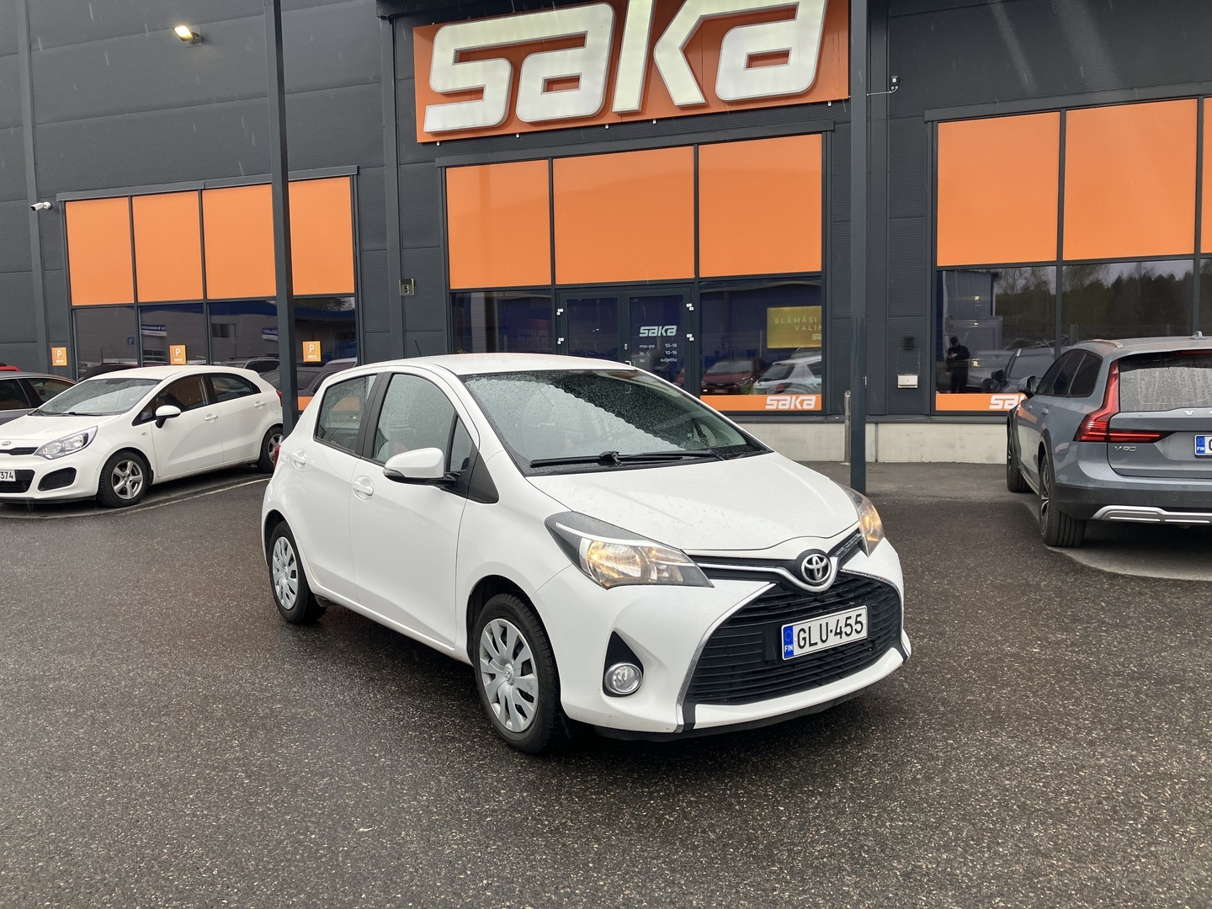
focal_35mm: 28
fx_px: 980
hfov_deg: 63.4
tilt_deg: -3.5
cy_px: 454
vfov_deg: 49.7
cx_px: 606
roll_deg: +1.5
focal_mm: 3.99
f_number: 1.8
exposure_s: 1/335
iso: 32
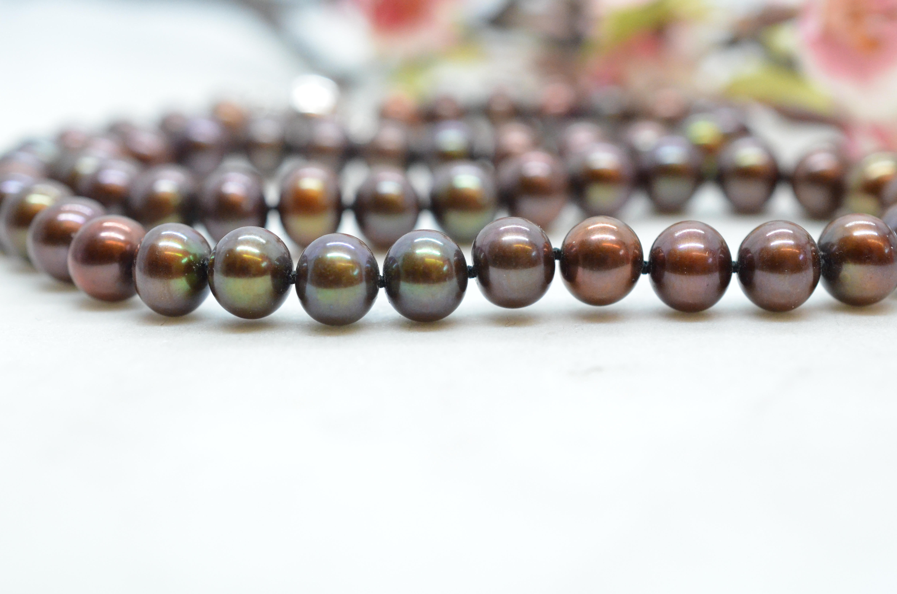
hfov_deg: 33.5
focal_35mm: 60
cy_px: 297
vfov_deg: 22.5
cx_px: 448
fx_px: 1492
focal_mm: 40
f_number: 6.3
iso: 4000
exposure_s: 1/640
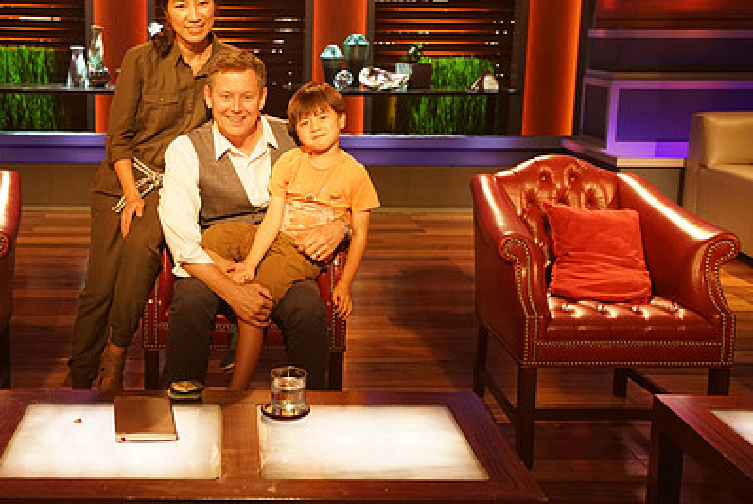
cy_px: 206
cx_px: 242
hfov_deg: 38.4
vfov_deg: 26.5
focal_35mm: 51
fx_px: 1067
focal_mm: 35
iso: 2000
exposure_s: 1/60
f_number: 4
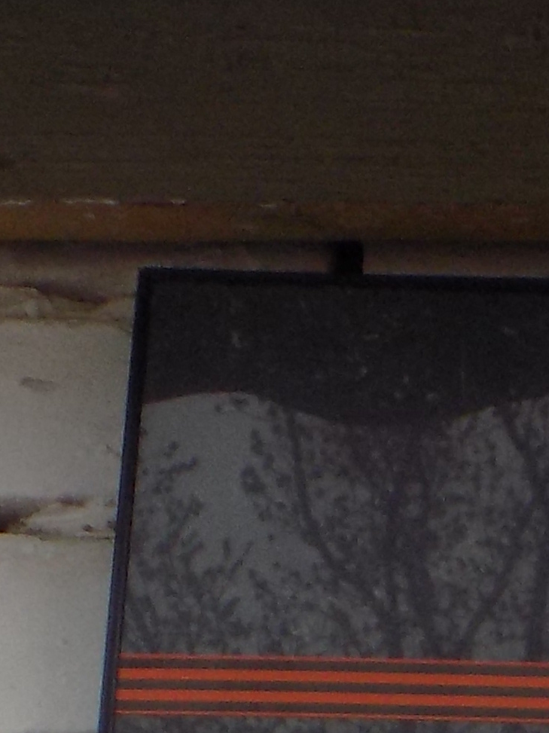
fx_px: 4147
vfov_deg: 9.6
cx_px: 893
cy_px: 1354
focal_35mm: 196
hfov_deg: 7.4
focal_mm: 6.6
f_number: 3.5
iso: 80
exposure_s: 1/400
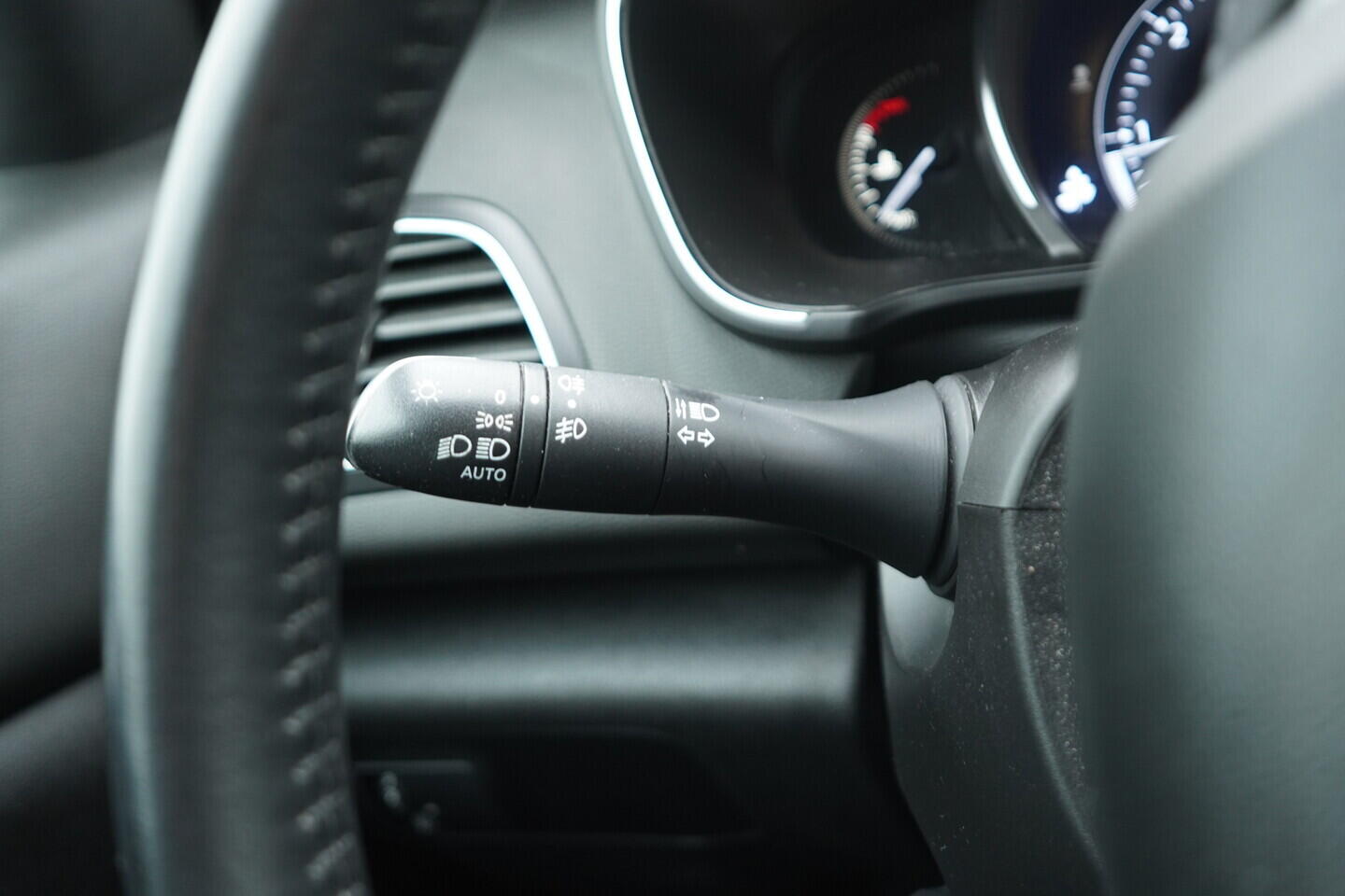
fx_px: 1345
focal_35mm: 36
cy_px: 448
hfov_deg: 53.1
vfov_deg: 36.9
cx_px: 672
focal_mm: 24
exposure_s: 1/40
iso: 500
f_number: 2.8
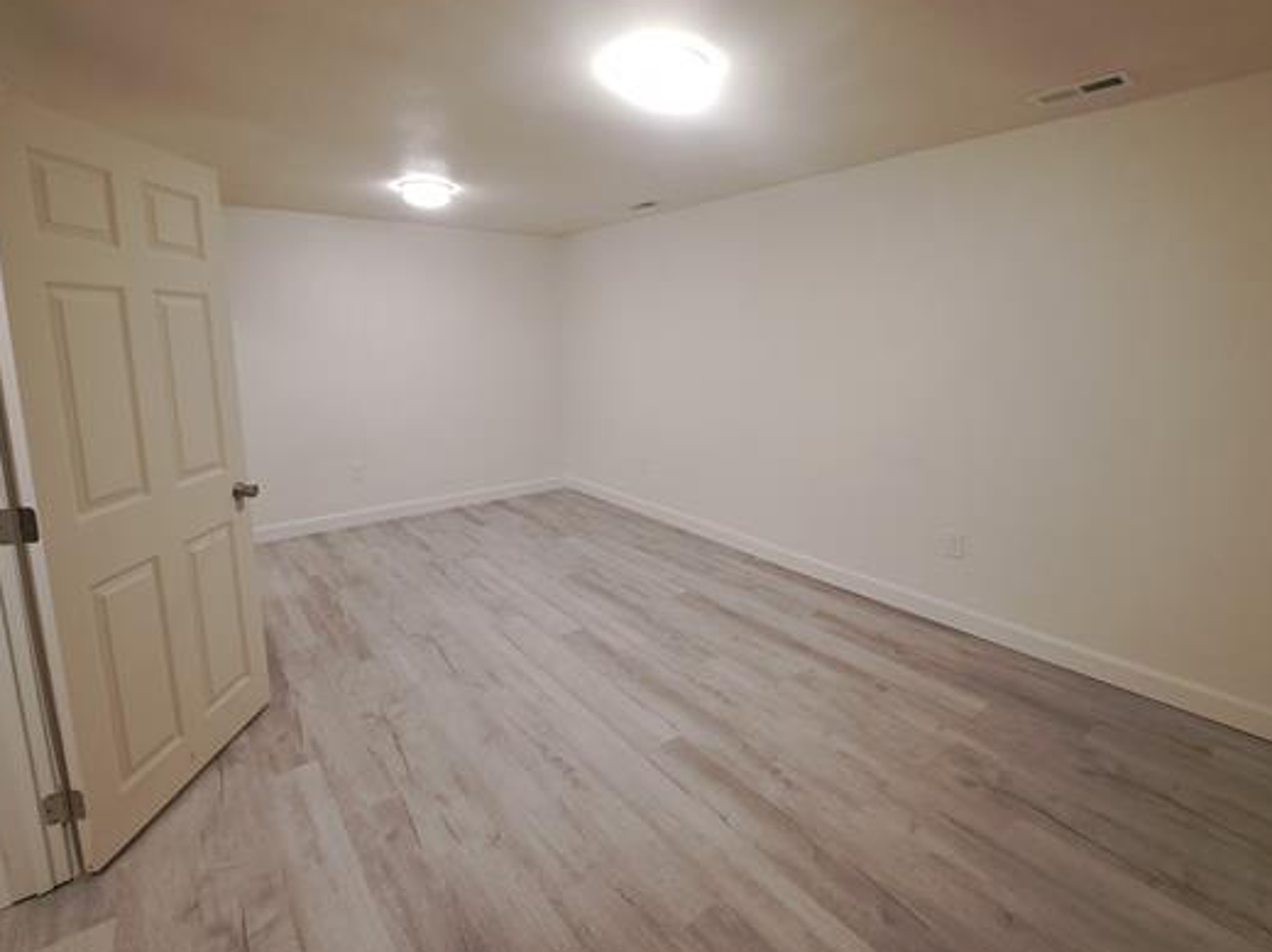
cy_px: 437
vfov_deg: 77.9
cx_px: 641
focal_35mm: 16
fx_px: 587
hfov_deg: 94.5
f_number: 2.2
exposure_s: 1/40
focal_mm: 1.74
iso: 200
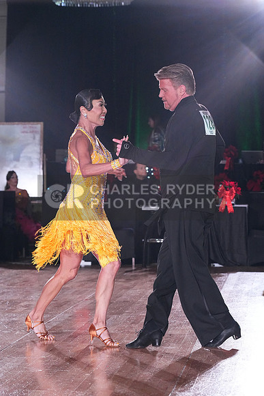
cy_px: 198
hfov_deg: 13.4
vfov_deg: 20.0
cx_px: 132
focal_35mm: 102
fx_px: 1121
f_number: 5.6
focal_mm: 102
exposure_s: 1/400
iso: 6400
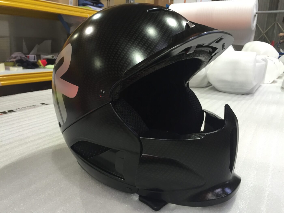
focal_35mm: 29
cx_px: 142
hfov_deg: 61.7
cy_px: 106
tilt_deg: -13.7
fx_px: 238
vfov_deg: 48.2
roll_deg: -2.6
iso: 100
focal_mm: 4.15
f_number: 2.2
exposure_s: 1/33
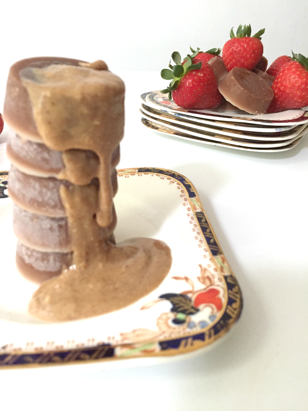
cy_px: 206
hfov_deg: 48.2
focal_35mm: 29
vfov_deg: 61.7
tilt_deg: -30.4
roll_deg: -2.1
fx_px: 344
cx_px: 154
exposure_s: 1/30
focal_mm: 4.15
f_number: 2.2
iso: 250
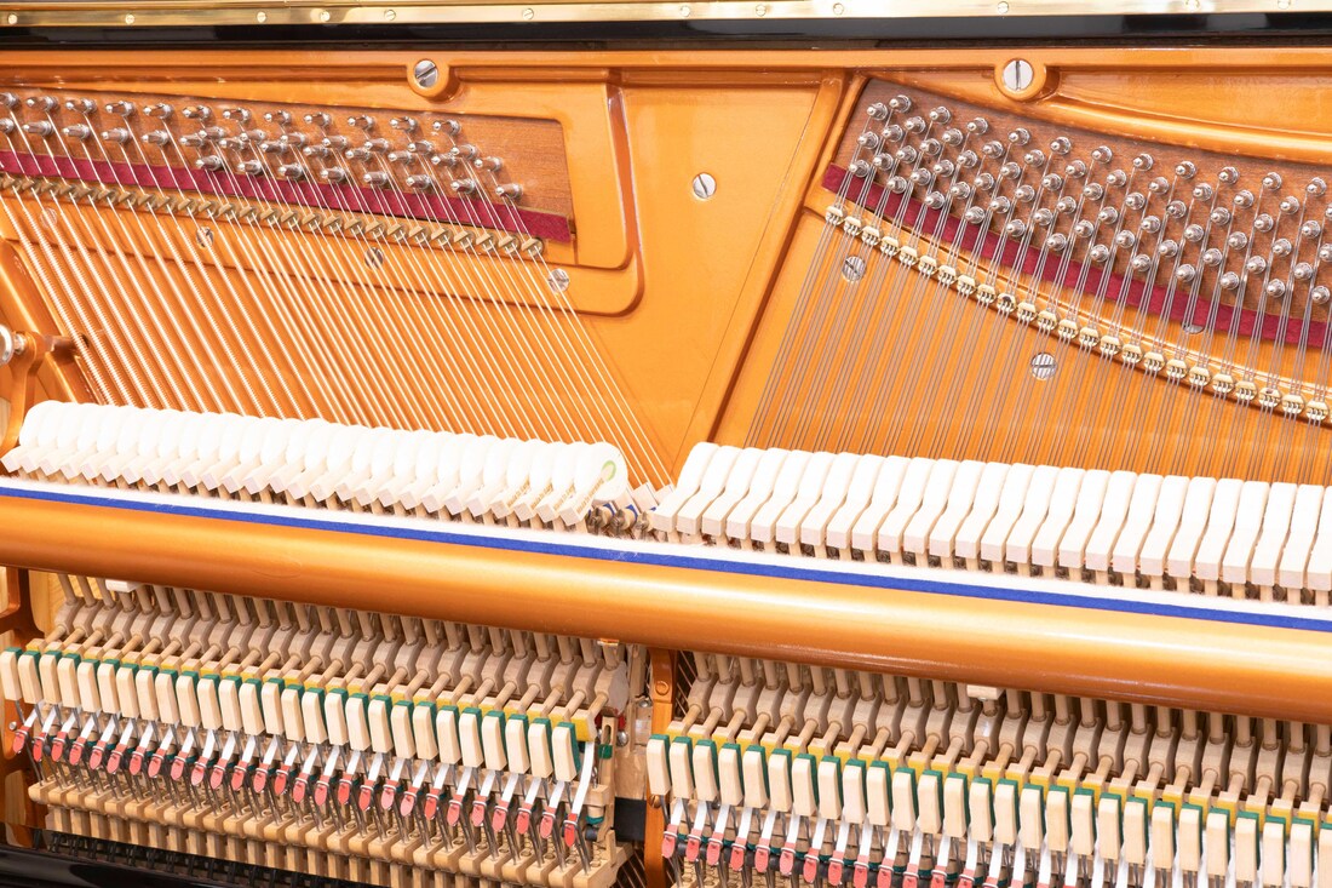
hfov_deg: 35.1
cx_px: 666
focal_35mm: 57
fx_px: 2109
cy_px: 444
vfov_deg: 23.8
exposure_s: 1/2
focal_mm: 57
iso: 320
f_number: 11
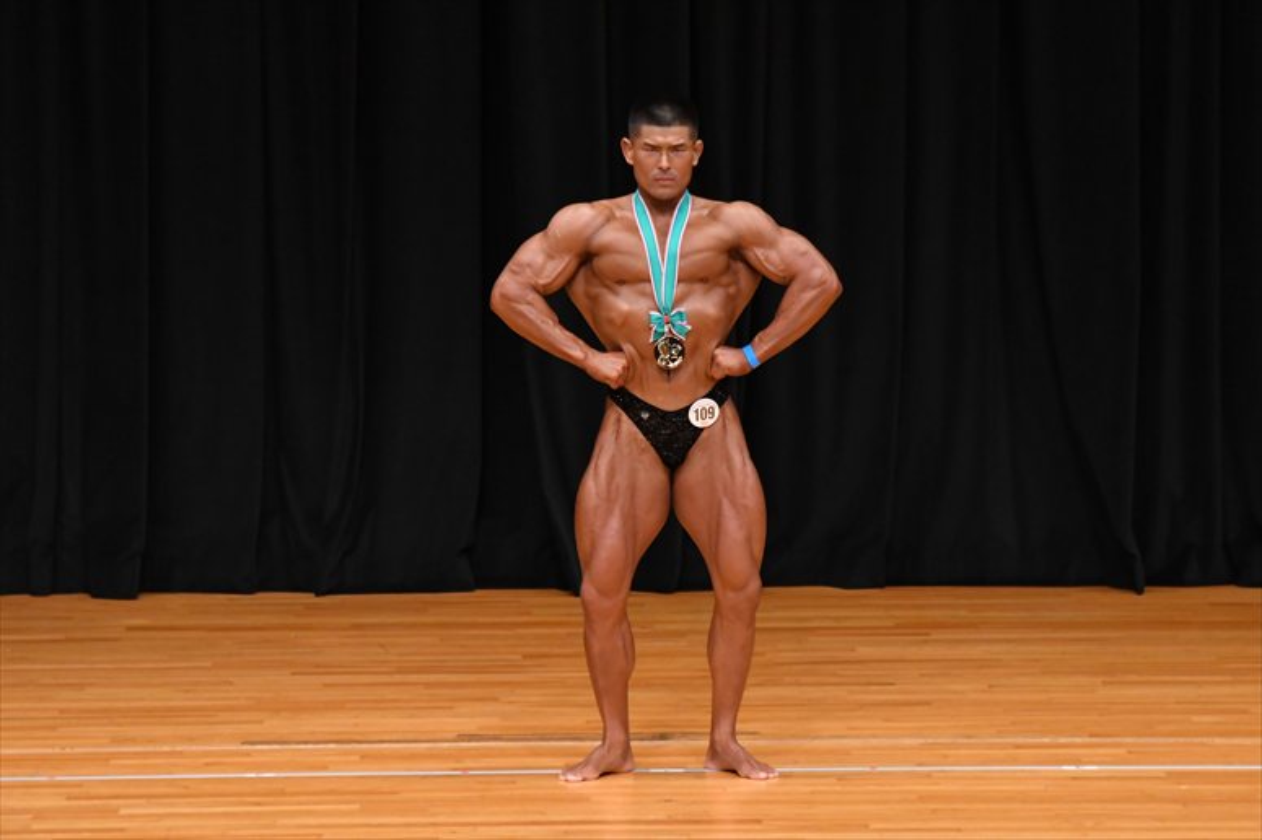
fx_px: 9461
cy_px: 420
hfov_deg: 7.6
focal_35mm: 270
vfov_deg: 5.1
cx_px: 631
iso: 3200
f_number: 5.6
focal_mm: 180
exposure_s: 1/400
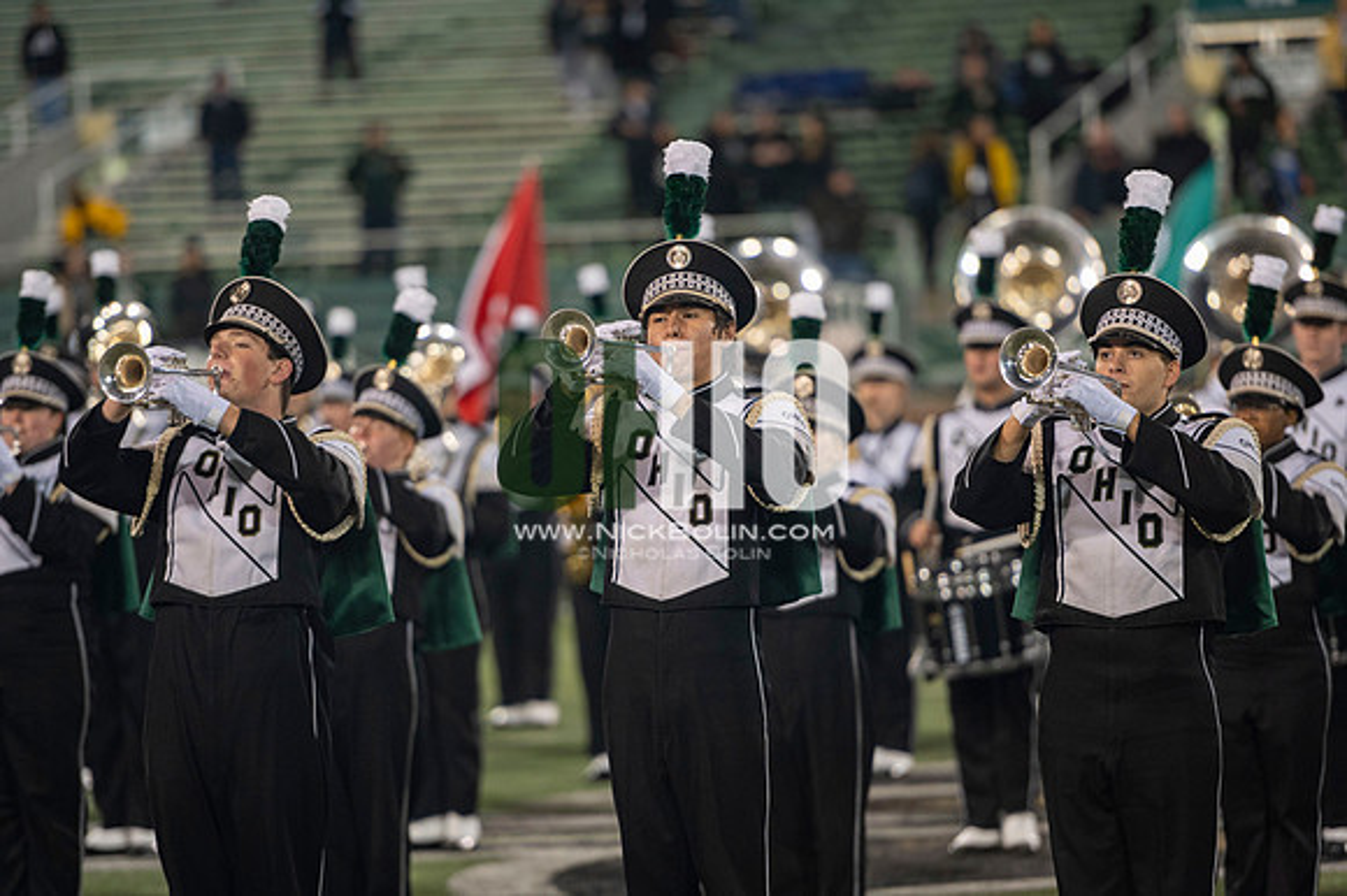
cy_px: 448
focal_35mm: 200
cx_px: 674
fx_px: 7479
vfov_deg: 6.9
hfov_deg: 10.3
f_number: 2.8
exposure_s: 1/500
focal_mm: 200
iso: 1000
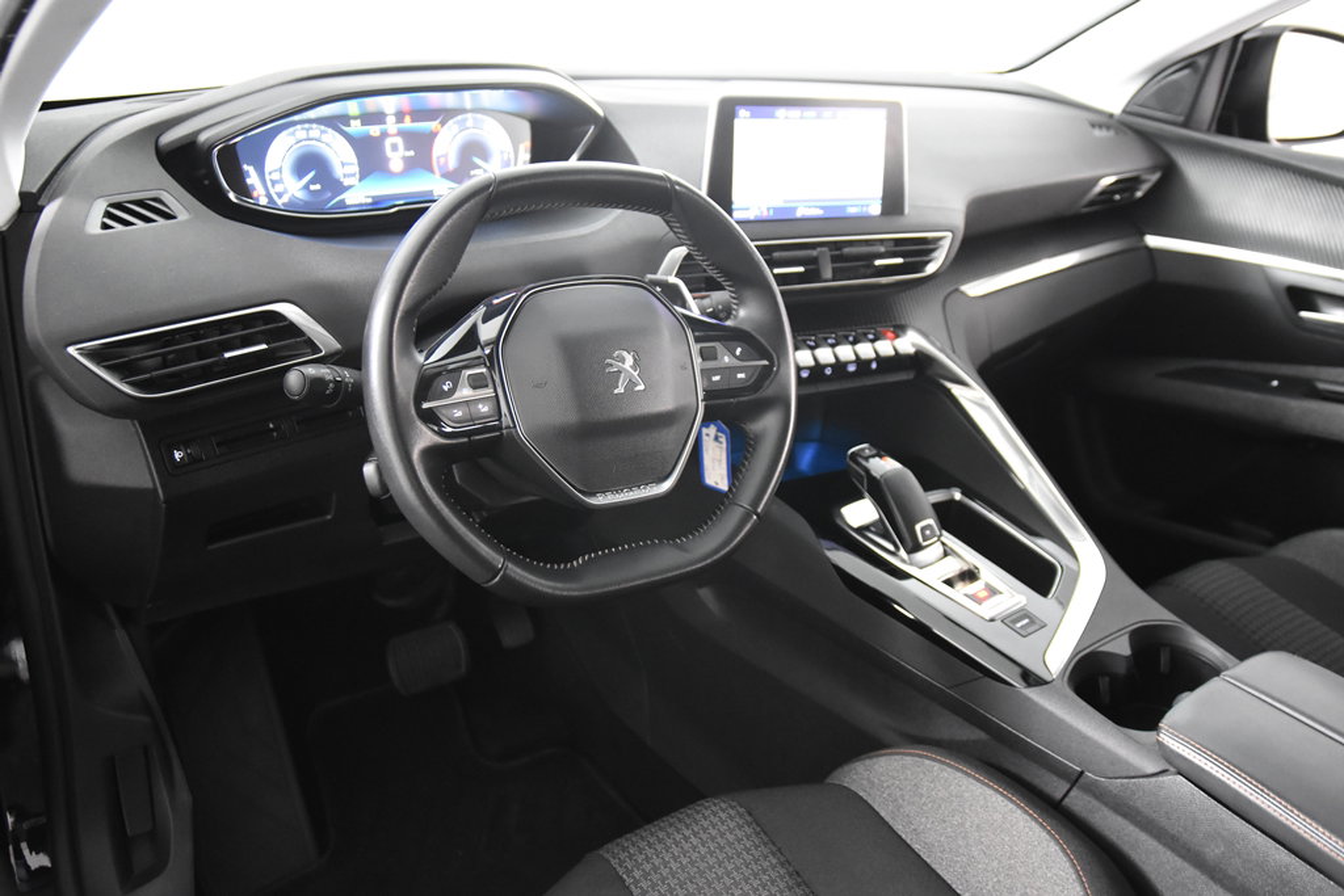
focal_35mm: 30
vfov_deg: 43.6
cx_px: 672
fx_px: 1120
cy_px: 448
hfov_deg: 61.9
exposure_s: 1/30
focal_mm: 20
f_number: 2.8
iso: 3600
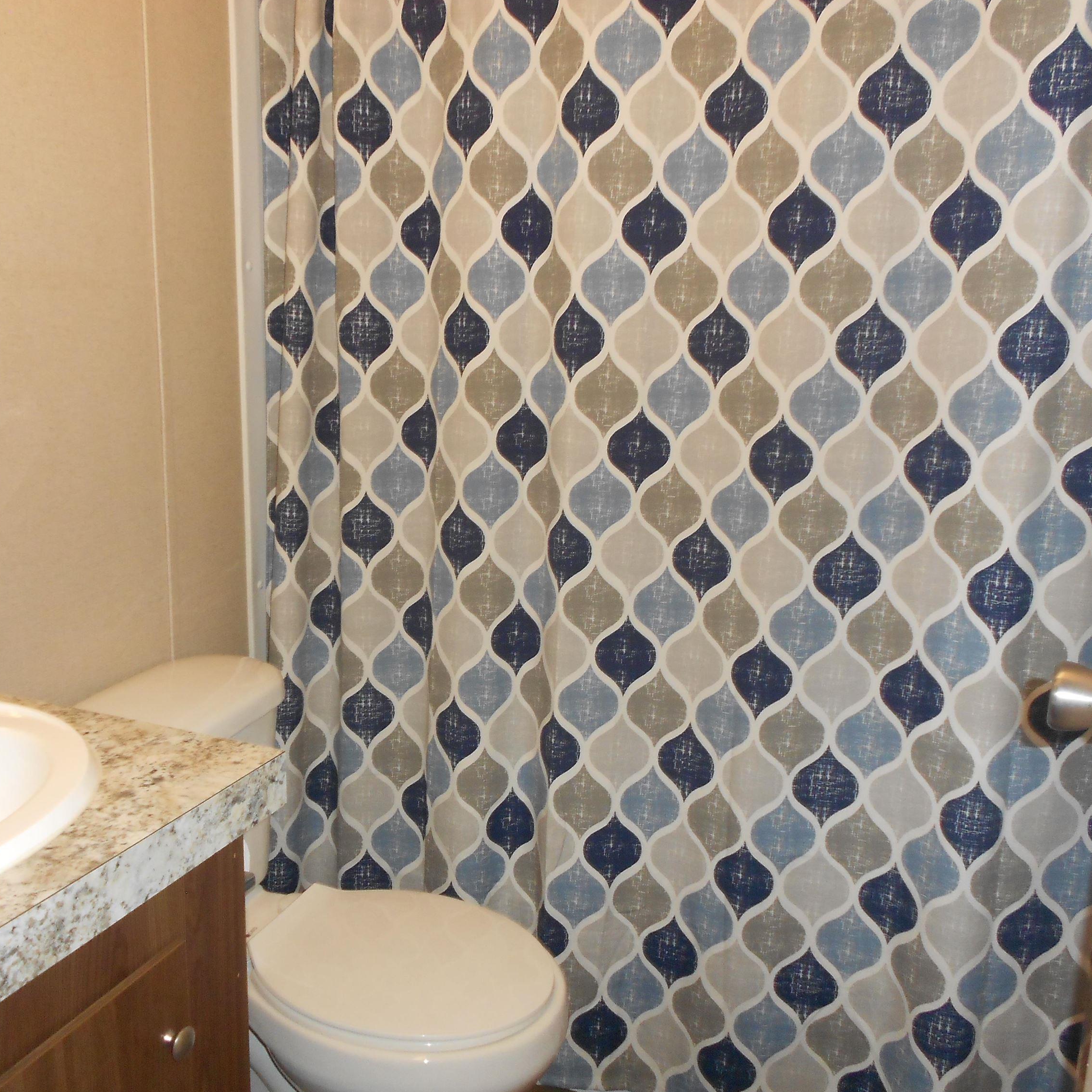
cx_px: 454
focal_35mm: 31
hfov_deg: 52.3
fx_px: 1106
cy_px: 549
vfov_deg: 52.5
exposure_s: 1/25
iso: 200
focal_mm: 4.6
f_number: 3.2
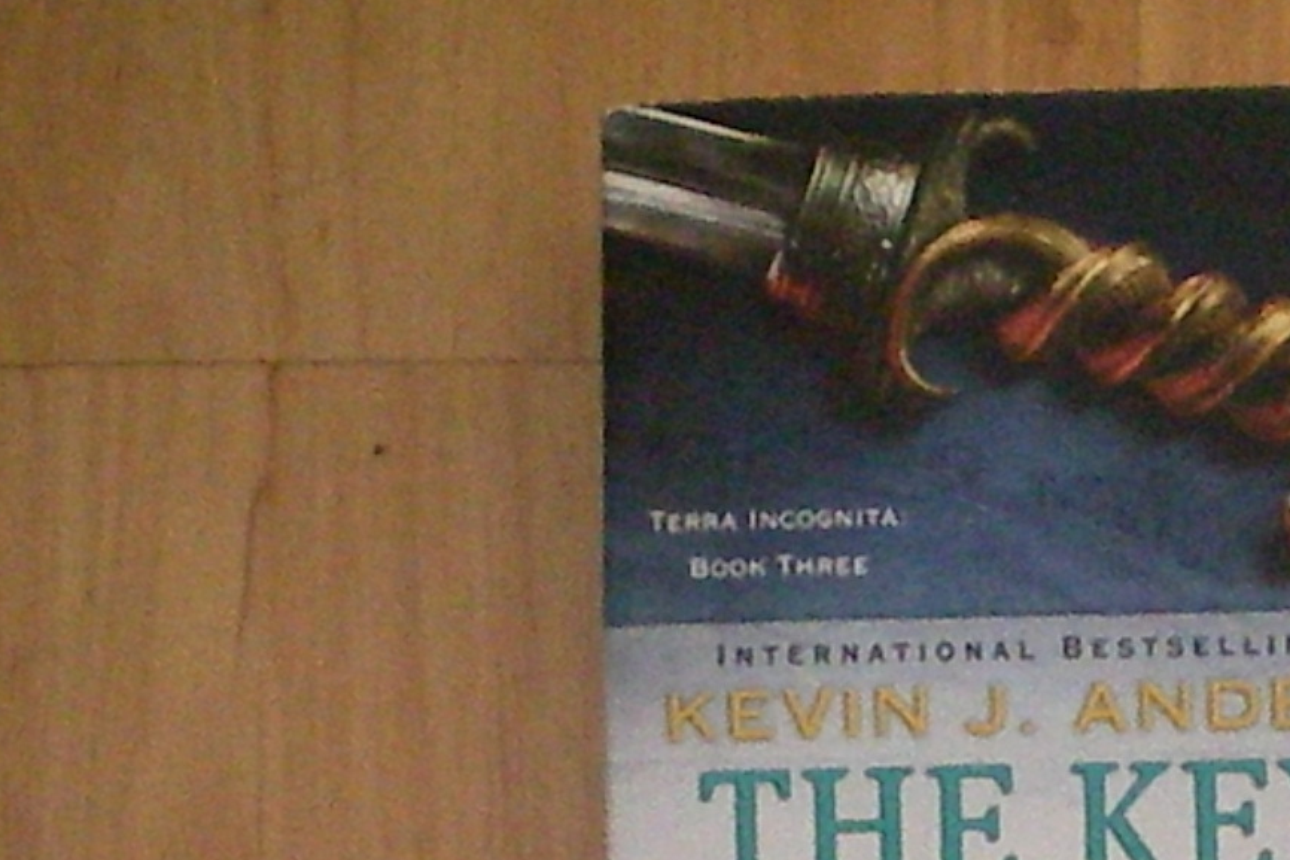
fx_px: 2615
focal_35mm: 73
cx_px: 1077
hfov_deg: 27.0
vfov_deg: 18.1
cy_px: 885
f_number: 3.1
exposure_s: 1/100
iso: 1638
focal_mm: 6.3
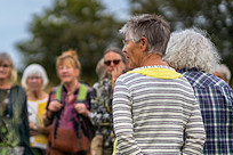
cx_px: -61
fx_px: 1566
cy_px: 130
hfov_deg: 8.4
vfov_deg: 5.7
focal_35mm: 242
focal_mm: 85
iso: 80
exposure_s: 1/2500
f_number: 1.6
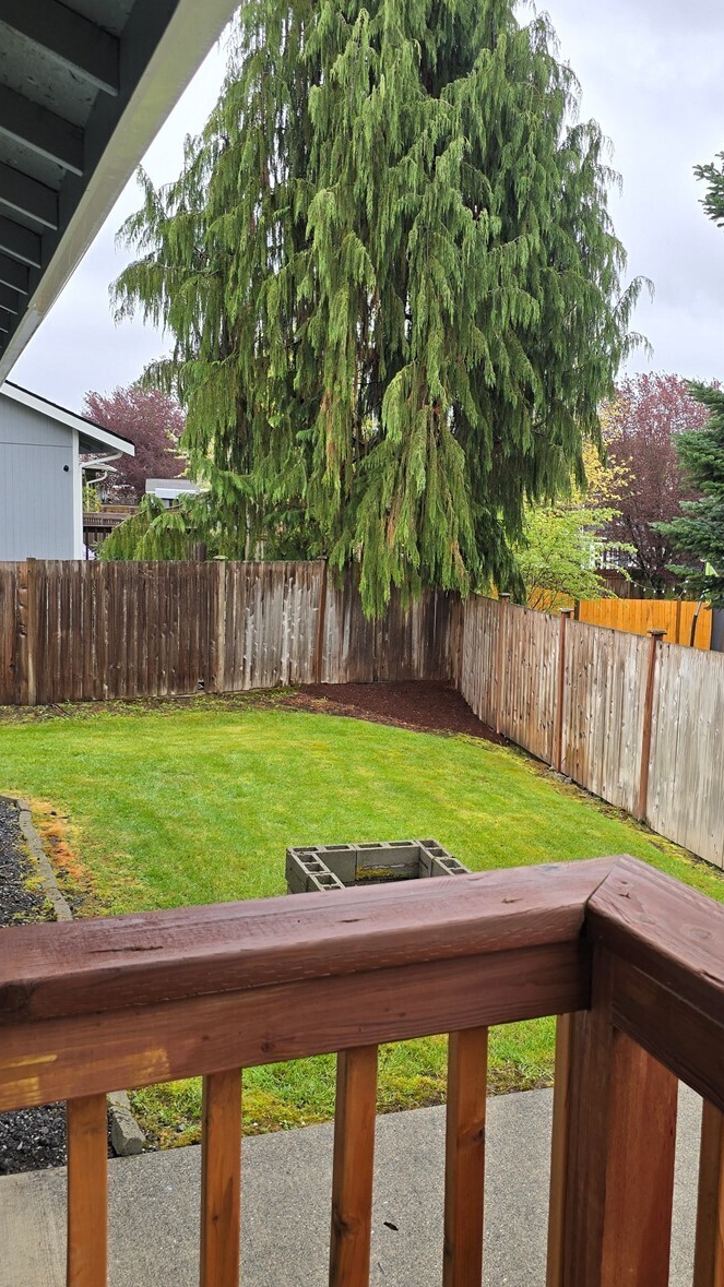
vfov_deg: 58.0
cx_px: 465
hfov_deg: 34.4
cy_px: 639
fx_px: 1161
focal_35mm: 34
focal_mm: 6.3
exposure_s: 1/180
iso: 32
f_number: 1.7
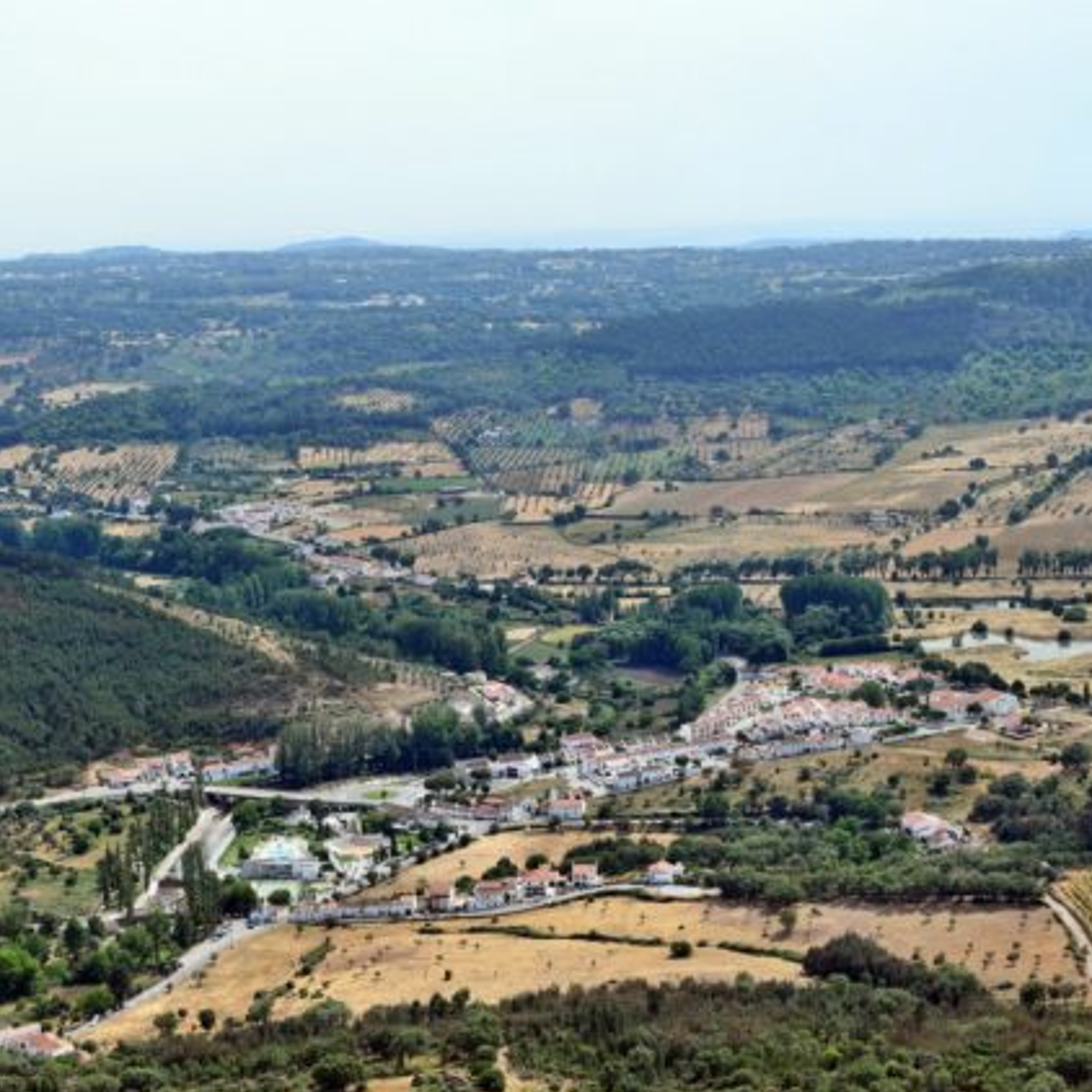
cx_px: 450
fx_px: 2414
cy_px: 550
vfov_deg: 25.5
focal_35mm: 68
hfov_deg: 25.5
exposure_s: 1/320
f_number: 9
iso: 200
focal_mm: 35
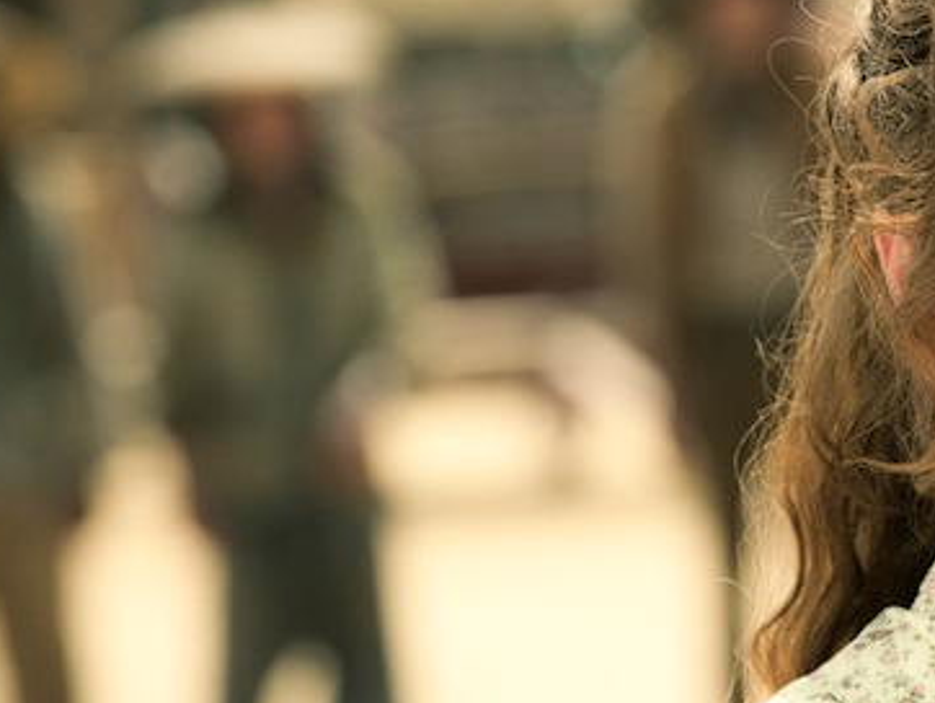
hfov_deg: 5.2
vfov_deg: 3.9
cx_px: 808
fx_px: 10298
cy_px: 336
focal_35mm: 381
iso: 500
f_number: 7.1
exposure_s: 1/1000
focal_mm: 200
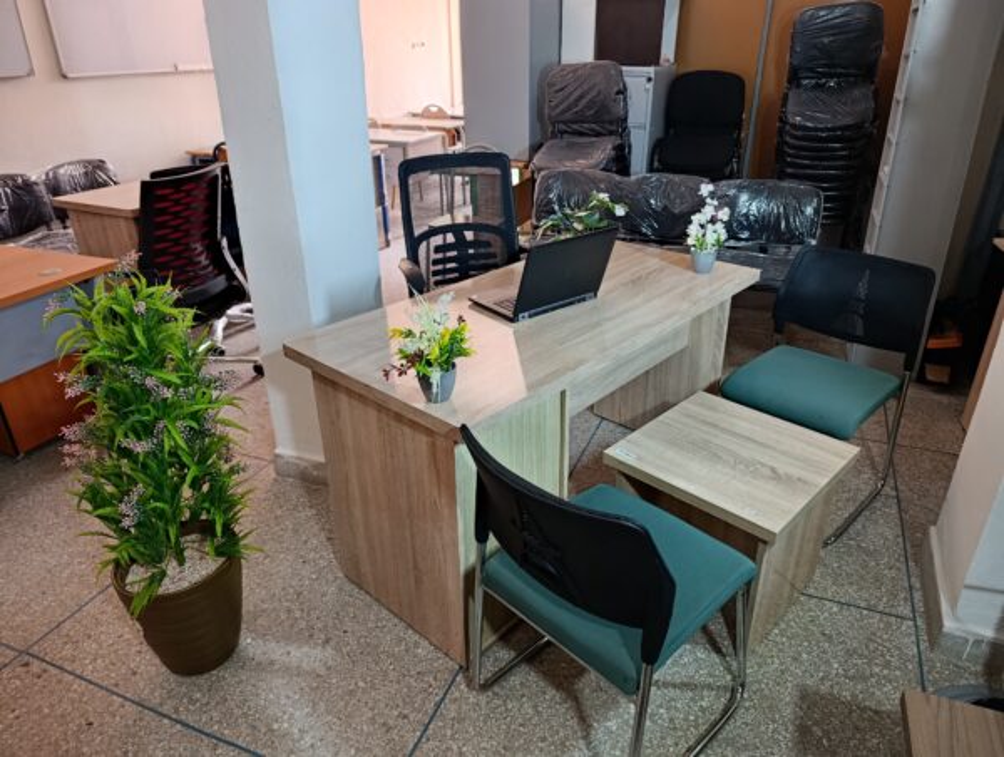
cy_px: 378
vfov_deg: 59.0
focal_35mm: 23
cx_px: 502
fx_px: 668
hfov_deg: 73.8
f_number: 1.65
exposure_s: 1/100
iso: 711
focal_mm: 6.11
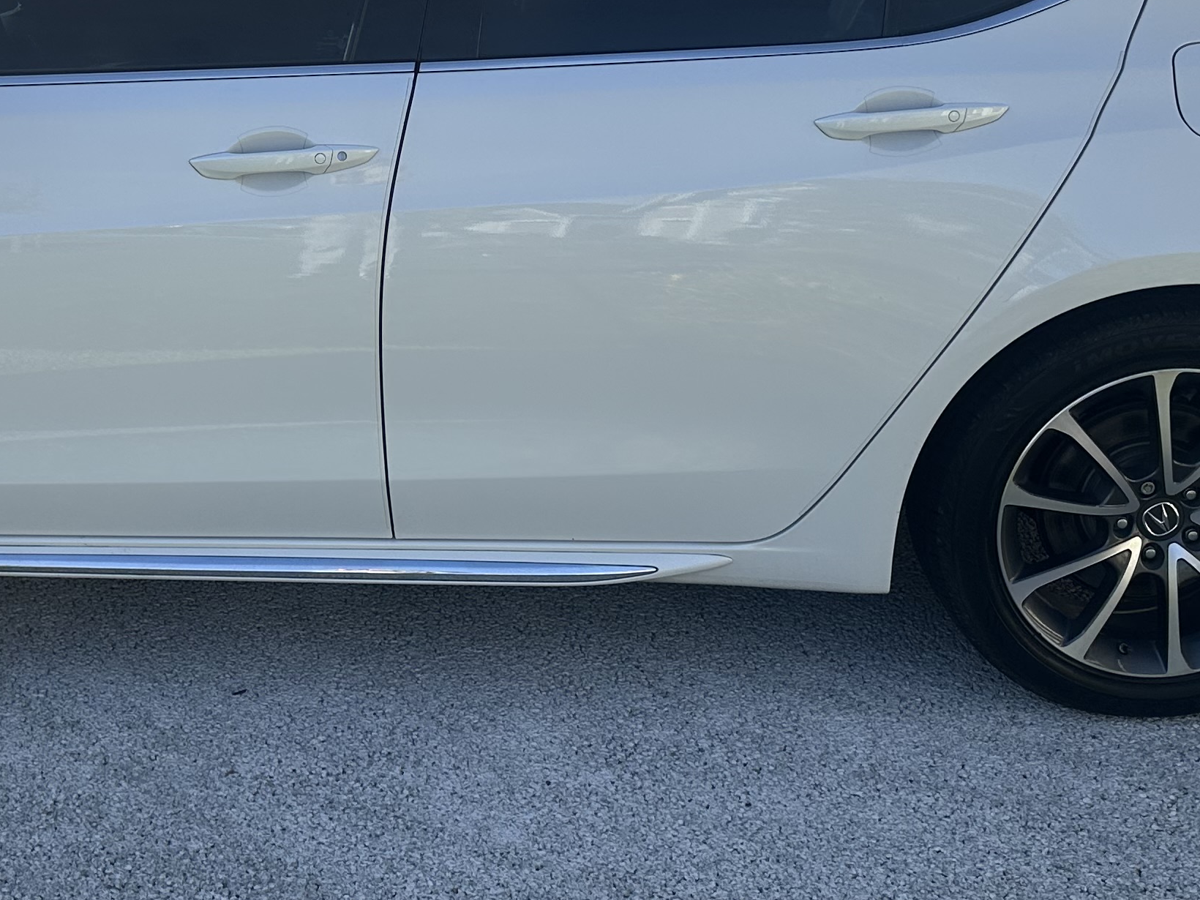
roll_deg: -4.6
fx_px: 2045
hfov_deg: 32.3
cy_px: 211
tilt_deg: -16.0
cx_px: 359
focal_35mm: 59
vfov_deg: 24.5
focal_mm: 6.86
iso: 80
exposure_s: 1/2732
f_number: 1.78
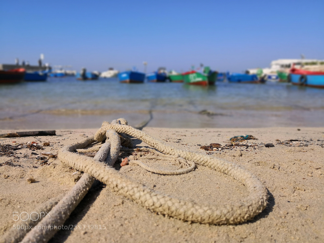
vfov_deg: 51.4
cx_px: 162
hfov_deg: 65.3
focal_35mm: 27
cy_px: 122
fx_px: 253
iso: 50
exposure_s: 1/3891
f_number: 8
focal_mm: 3.95
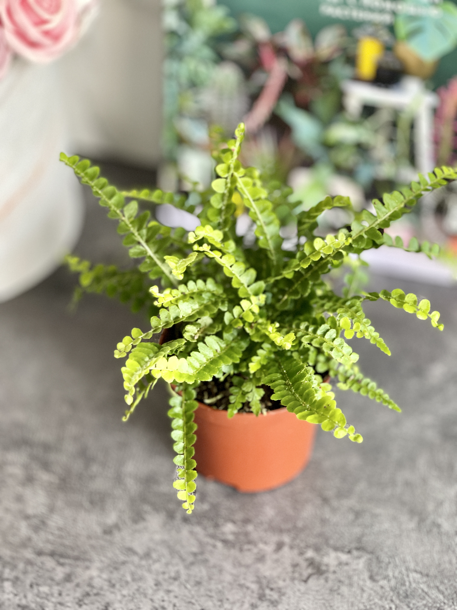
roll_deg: +1.4
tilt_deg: -42.7
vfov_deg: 30.3
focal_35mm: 64
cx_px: 228
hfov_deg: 22.9
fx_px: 1127
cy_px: 305
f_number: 2.2
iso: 320
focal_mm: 7.5
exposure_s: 1/40
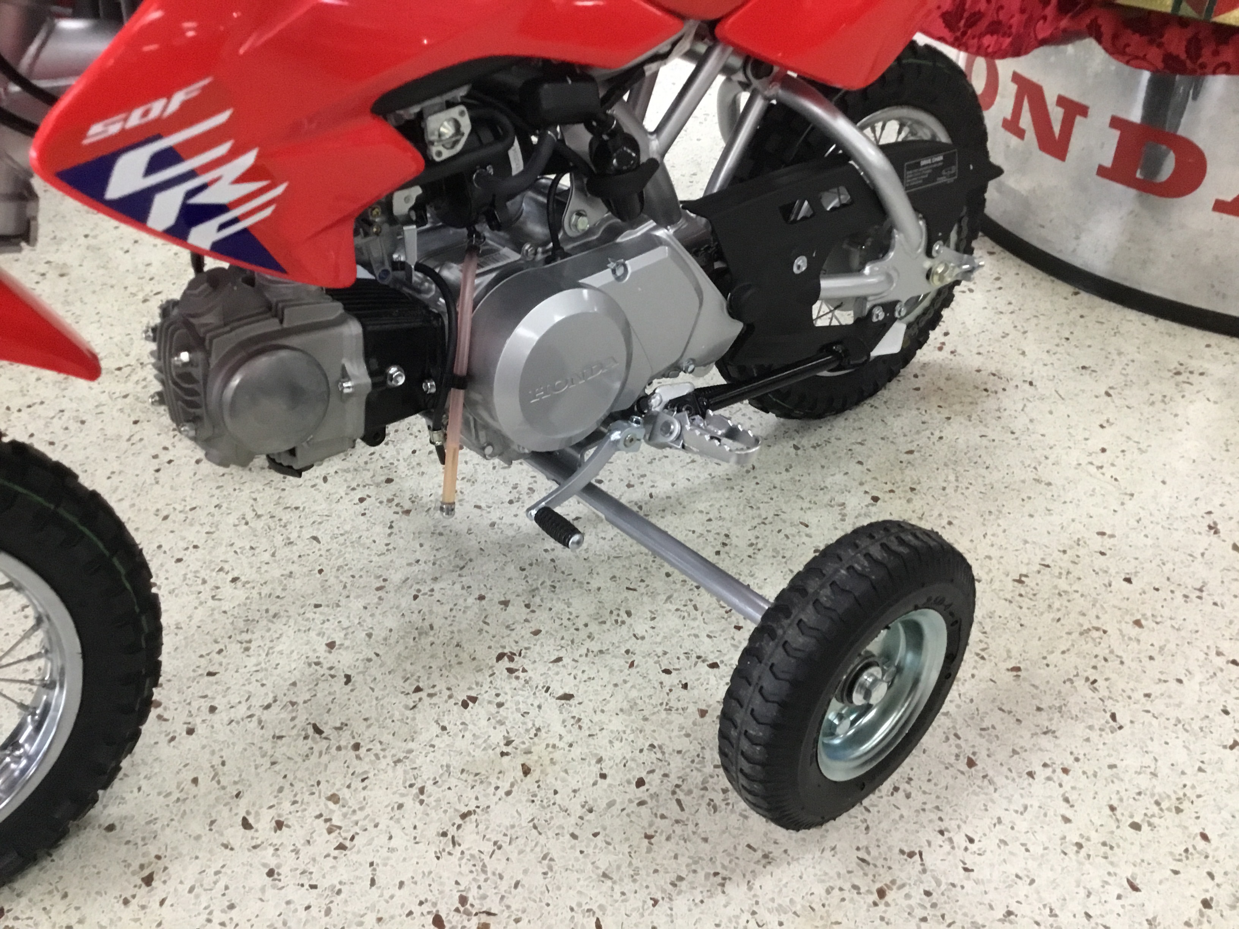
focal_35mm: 31
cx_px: 620
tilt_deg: -39.2
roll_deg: +0.6
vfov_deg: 45.4
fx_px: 1110
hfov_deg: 58.4
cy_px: 464
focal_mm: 3.3
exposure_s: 1/24
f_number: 2.4
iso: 250
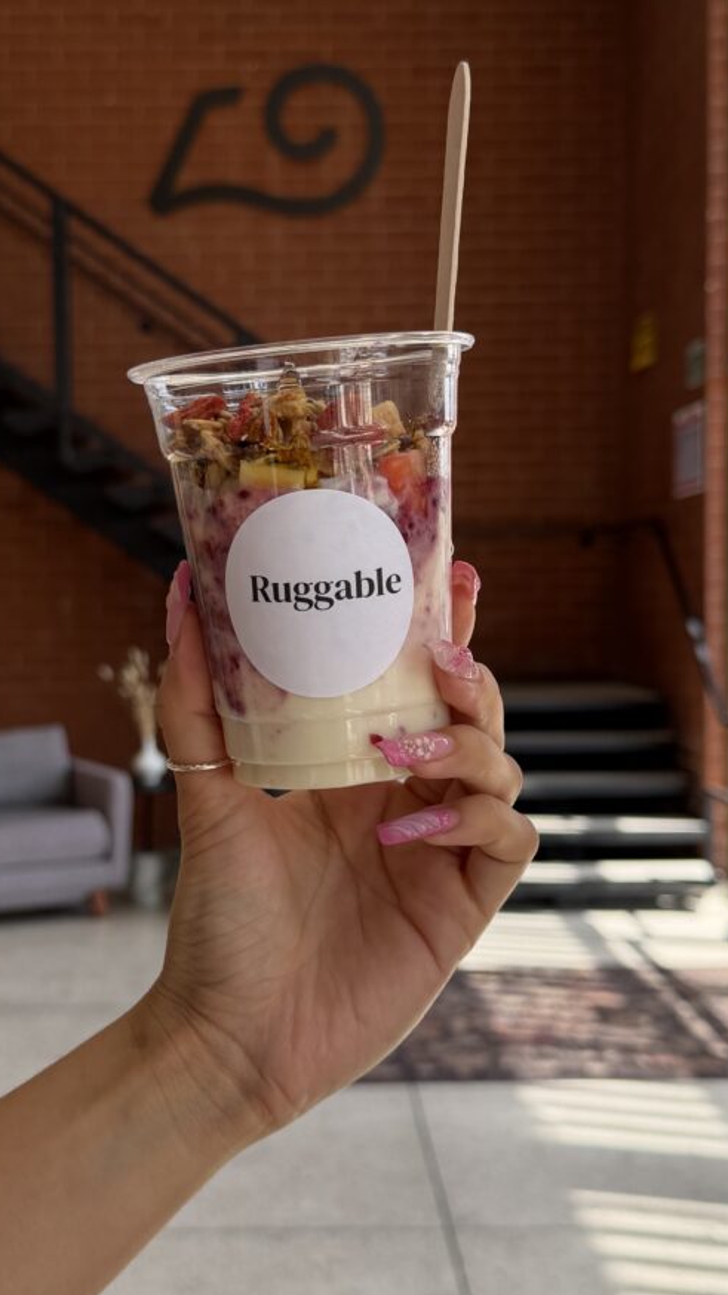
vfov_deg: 44.6
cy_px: 662
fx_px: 1579
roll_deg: +0.5
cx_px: 294
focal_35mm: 46
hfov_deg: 25.9
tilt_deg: -1.8
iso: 80
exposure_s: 1/1046
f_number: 1.78
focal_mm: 6.76
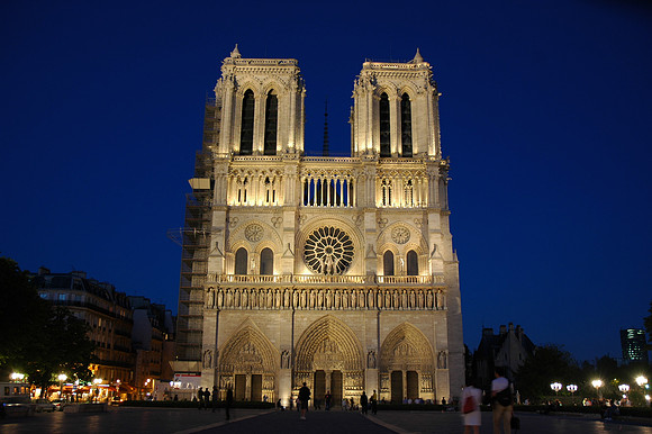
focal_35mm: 33
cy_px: 217
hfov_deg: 57.3
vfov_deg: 39.9
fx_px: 597
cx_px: 326
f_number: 3.8
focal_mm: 22
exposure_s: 1/2
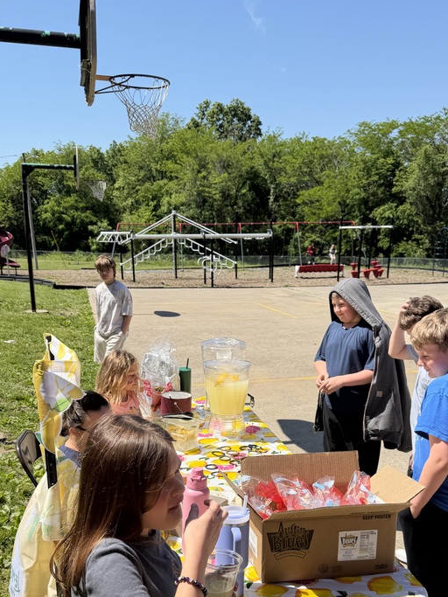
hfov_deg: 39.6
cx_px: 225
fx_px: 621
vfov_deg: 50.2
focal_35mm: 36
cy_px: 409
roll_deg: +0.5
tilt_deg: -19.0
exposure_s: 1/3953
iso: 80
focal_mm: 6.76
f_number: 1.78
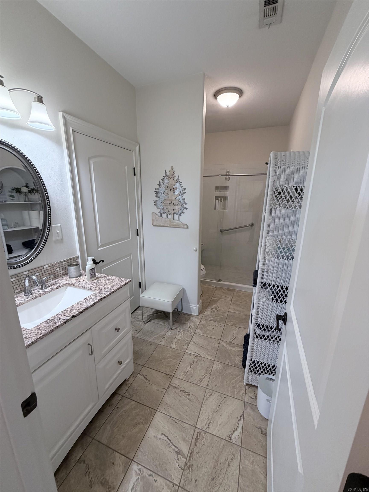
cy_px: 246
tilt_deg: -14.1
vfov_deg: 102.1
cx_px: 184
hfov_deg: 85.7
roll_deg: -0.3
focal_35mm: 14
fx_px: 199
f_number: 2.2
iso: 200
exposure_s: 1/120
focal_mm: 2.22
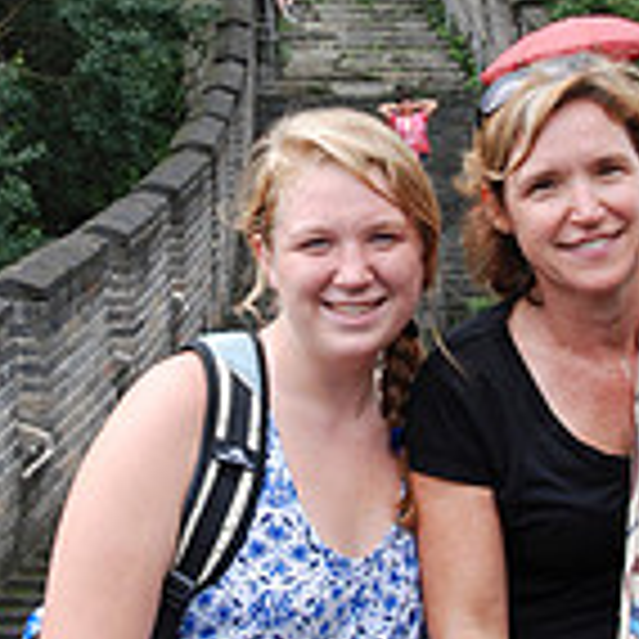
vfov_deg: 17.9
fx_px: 2026
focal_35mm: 97
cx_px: 313
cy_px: 216
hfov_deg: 17.9
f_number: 6.3
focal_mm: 24
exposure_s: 1/160
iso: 250
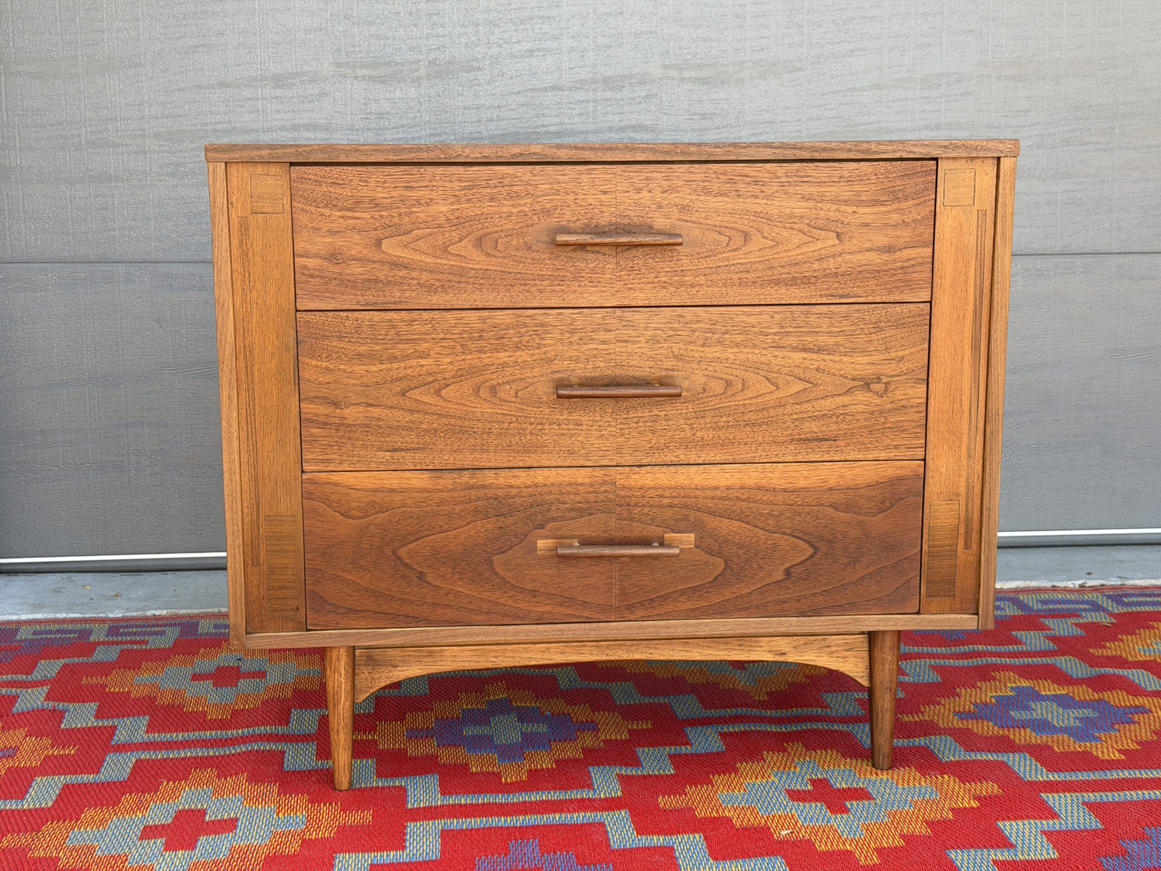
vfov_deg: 30.3
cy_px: 436
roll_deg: +1.3
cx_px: 580
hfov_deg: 39.7
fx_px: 1610
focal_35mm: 48
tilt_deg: -5.8
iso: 64
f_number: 1.78
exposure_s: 1/171
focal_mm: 6.76
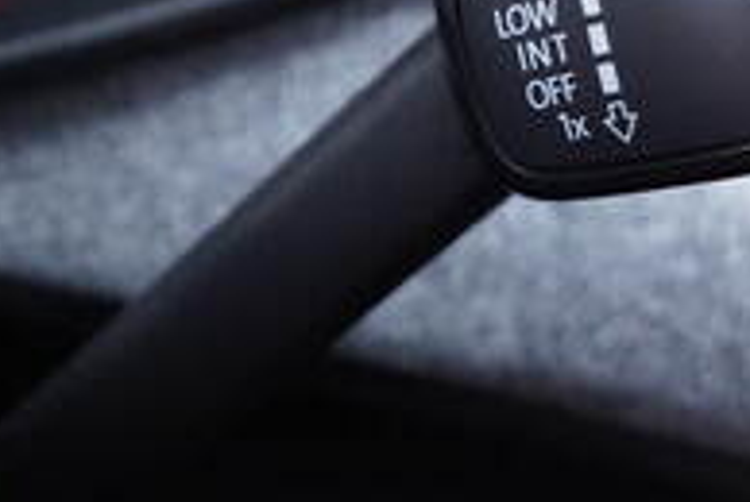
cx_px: 785
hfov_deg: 19.3
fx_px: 2128
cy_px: -118
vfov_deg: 13.1
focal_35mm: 102
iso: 400
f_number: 2.8
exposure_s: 1/40
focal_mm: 24
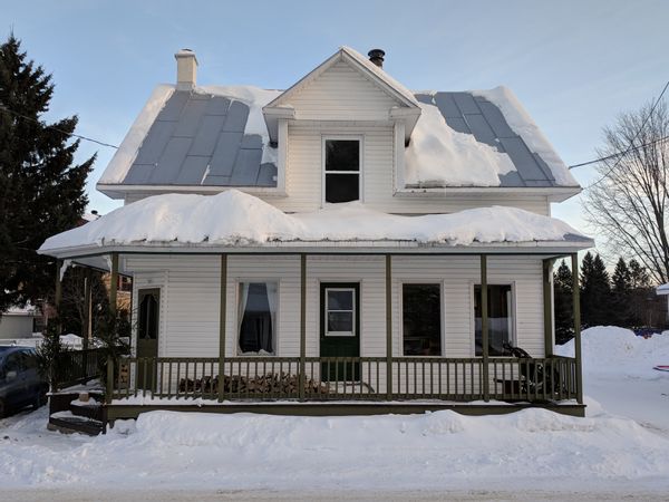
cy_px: 251
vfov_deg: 53.1
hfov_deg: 67.3
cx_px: 334
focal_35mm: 26
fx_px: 502
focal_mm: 4.67
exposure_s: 1/313
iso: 52
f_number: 2
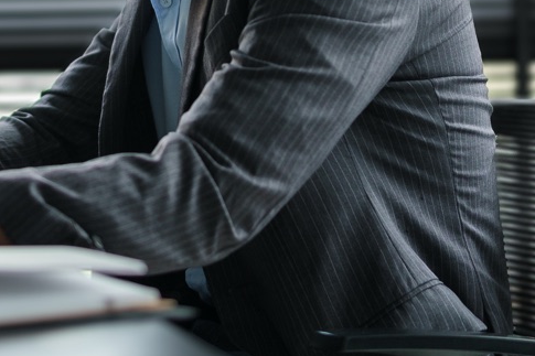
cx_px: -81
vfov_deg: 6.6
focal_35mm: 208
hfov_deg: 9.8
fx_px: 3090
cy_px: -34
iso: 160
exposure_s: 1/400
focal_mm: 56
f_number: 1.4
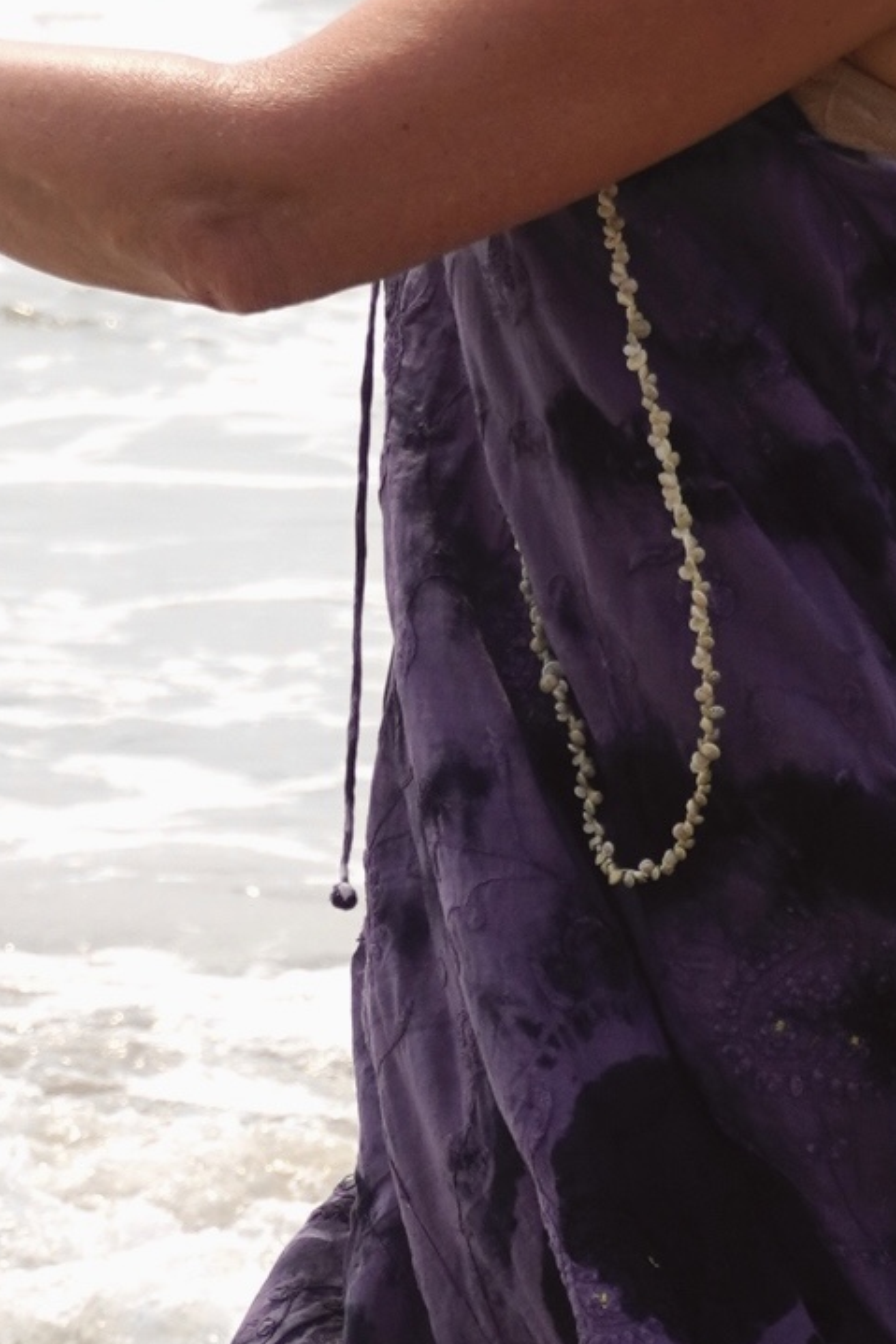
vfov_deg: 7.7
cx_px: 629
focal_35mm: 267
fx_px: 9972
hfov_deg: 5.1
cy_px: 938
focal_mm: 50
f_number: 5.6
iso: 100
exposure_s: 1/1000
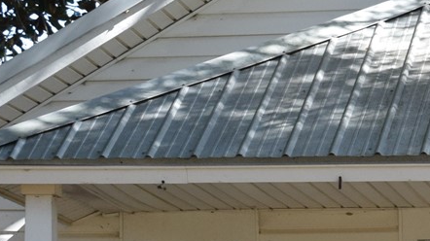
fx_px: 2730
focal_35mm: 240
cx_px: 762
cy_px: 352
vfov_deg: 5.0
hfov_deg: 8.7
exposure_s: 1/250
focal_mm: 31
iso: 320
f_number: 8
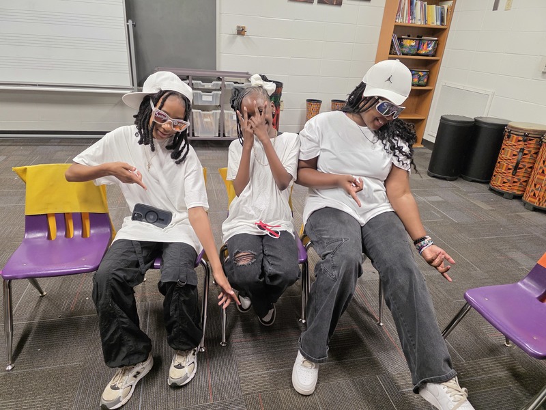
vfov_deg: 58.9
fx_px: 363
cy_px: 205
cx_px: 273
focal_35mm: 23
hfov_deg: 73.9
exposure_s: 1/120
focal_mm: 6.3
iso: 400
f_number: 1.7
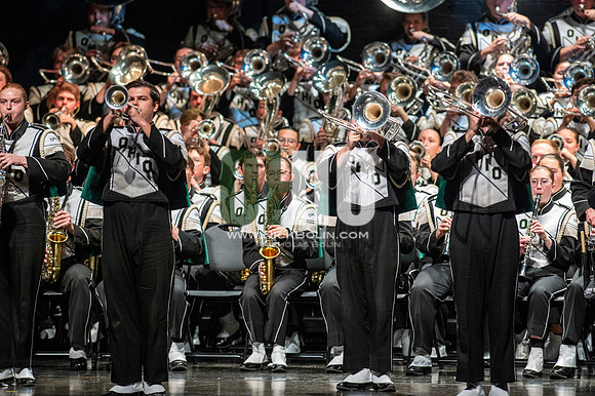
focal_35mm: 300
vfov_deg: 4.6
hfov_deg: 6.9
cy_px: 198
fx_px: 4955
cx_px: 298
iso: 5000
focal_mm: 300
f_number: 5.6
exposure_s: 1/400
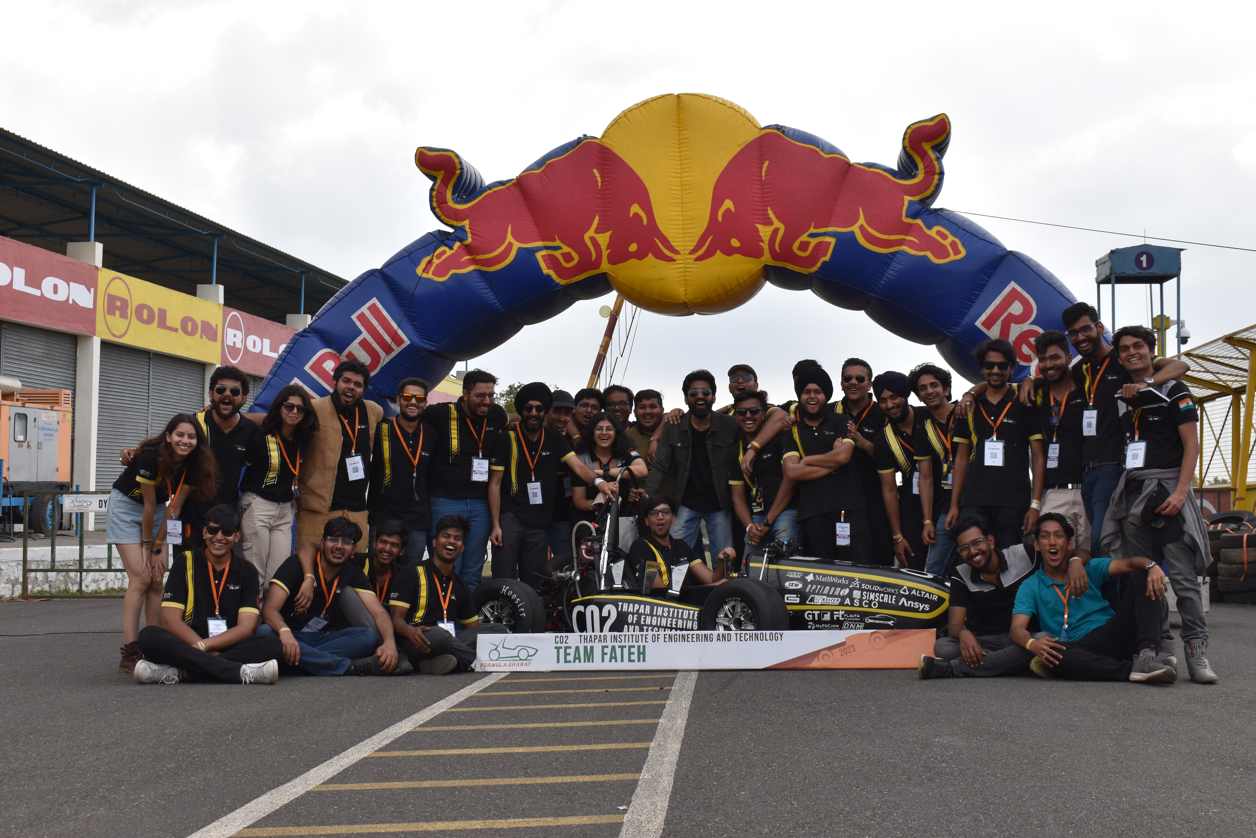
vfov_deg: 28.9
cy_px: 419
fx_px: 1622
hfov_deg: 42.3
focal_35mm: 46
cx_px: 628
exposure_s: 1/250
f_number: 8
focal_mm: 31
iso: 200
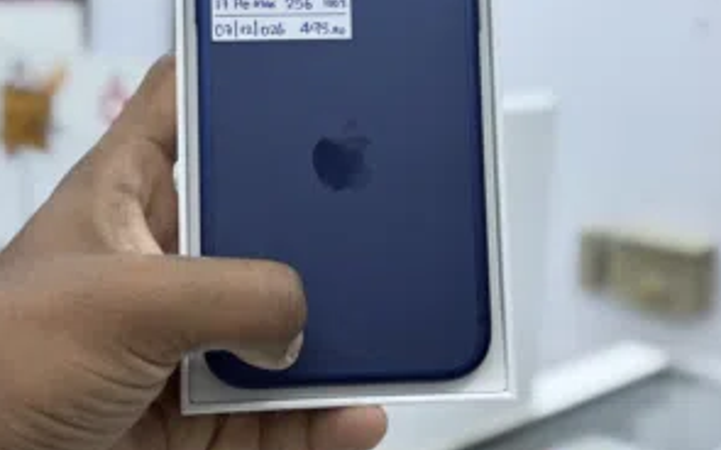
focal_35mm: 69
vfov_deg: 18.7
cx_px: 362
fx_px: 1355
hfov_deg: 29.8
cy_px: 95
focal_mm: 6.76
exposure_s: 1/269
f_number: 1.78
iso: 64
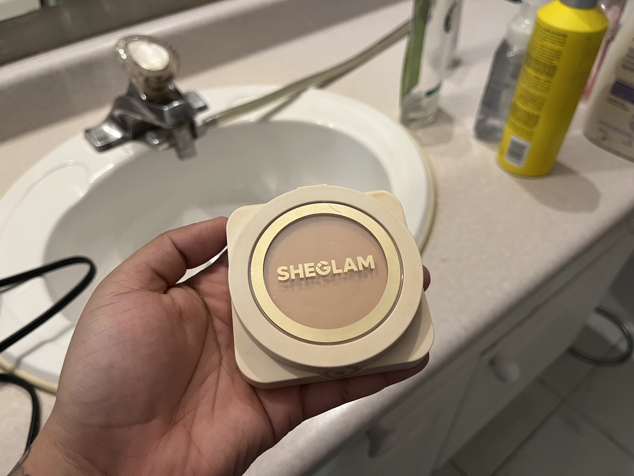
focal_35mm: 26
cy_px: 238
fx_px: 476
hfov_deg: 67.3
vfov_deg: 53.1
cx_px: 317
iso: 200
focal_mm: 5.1
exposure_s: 1/60
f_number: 1.6
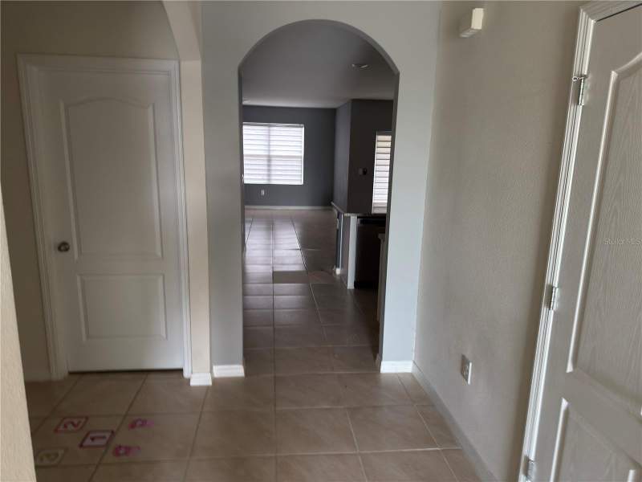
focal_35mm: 24
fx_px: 445
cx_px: 321
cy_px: 241
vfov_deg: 56.8
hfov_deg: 71.6
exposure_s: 1/40
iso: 400
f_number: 1.78
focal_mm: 6.76
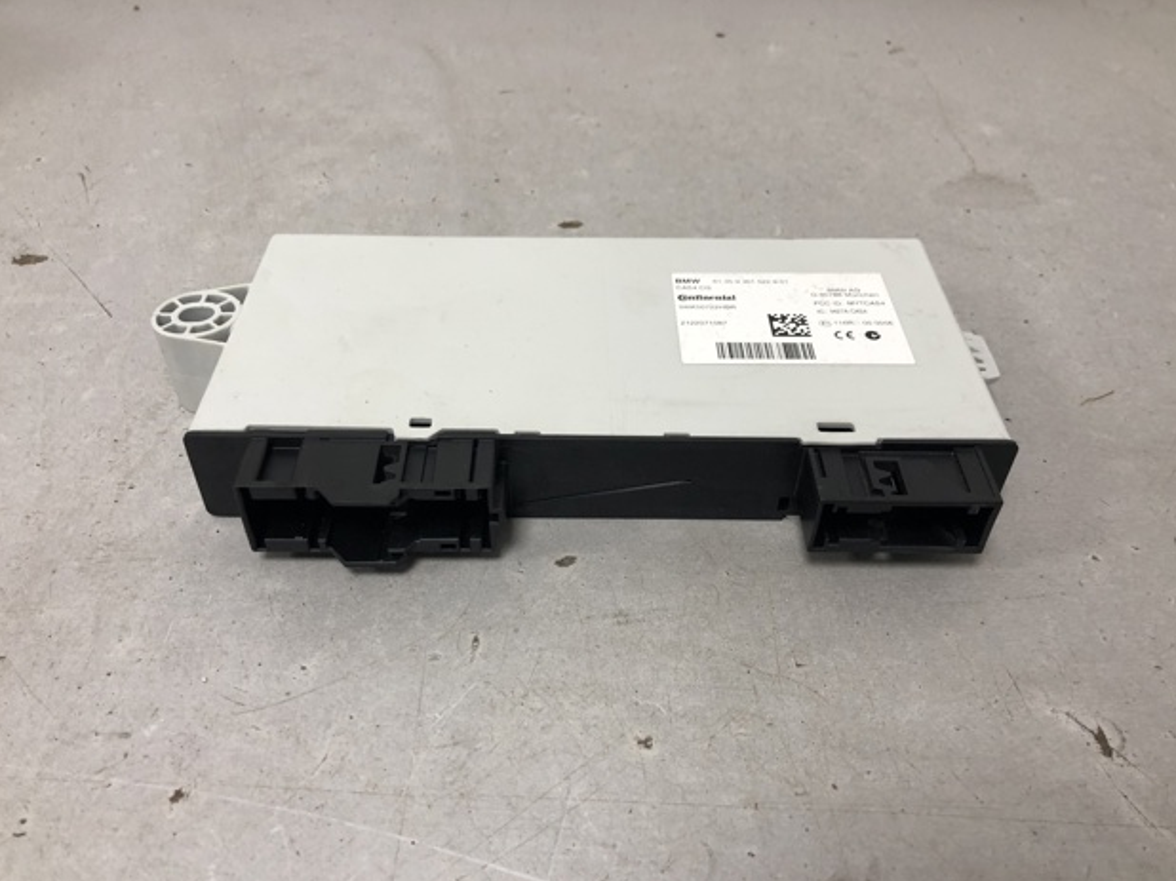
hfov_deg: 61.7
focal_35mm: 29
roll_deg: -0.8
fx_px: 985
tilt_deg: -42.9
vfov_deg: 48.2
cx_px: 578
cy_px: 449
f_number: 1.8
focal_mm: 4
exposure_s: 1/33
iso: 32
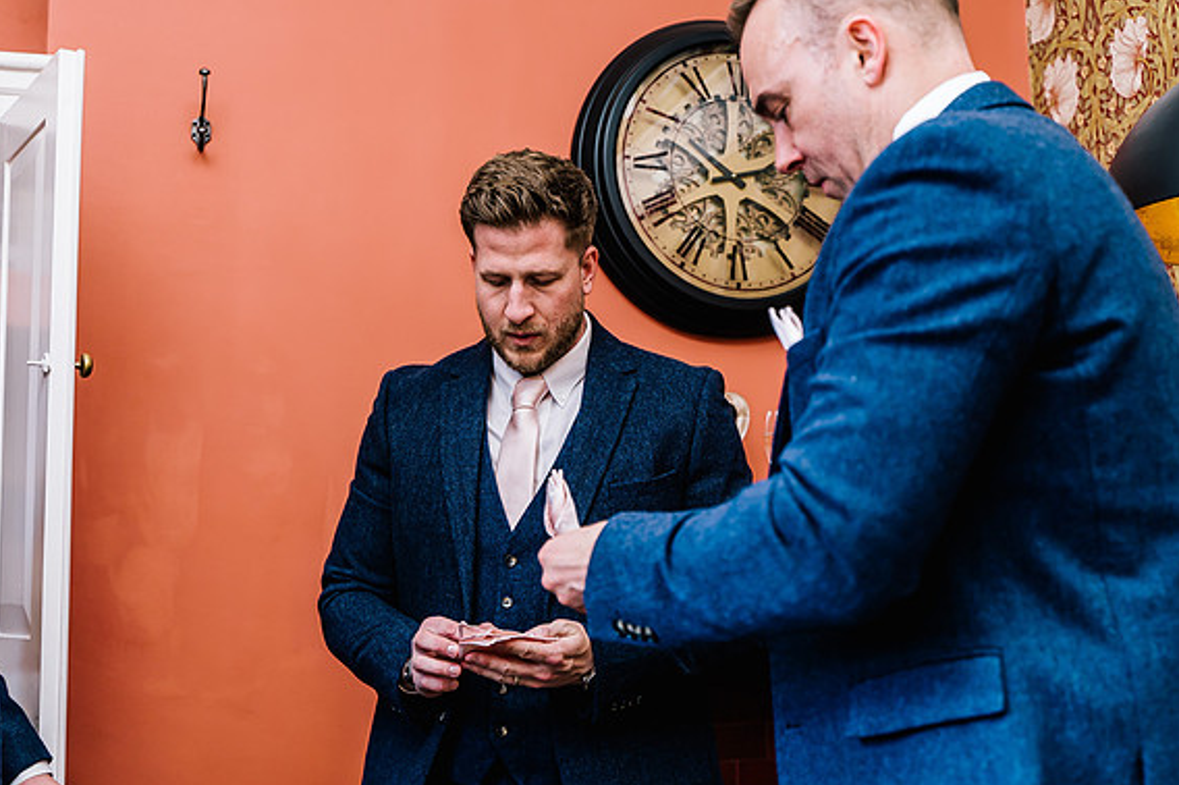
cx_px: 579
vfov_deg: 27.5
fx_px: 1604
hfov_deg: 40.4
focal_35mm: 49
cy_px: 396
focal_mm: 47
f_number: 4
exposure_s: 1/160
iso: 800
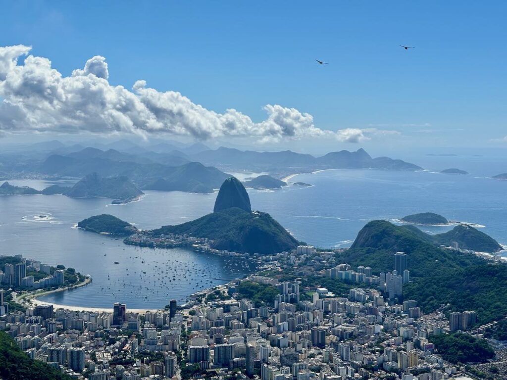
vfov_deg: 28.0
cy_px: 190
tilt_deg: -4.5
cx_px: 254
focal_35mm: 52
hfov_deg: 36.8
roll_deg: -0.7
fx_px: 762
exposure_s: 1/6329
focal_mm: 5.96
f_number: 1.6
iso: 40
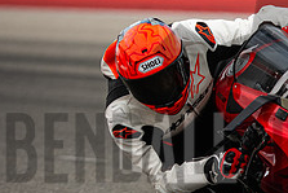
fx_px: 6236
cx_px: 278
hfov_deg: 2.6
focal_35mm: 779
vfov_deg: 1.8
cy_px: 150
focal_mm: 200
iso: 400
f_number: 2
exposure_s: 1/5000
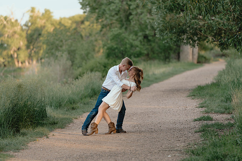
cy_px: 80
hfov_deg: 10.3
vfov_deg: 6.9
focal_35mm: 200
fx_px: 1345
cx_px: 121
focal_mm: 200
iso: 125
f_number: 3.5
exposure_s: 1/320
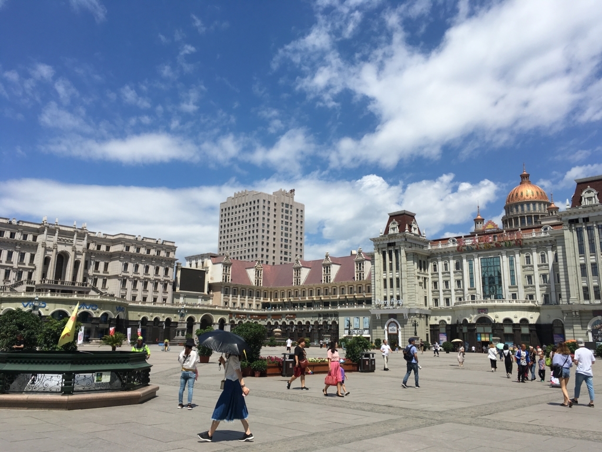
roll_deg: -0.5
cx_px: 301
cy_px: 226
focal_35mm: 29
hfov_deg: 61.7
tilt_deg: +12.2
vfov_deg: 48.2
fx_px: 504
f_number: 2.2
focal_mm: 4.15
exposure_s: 1/2849
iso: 25
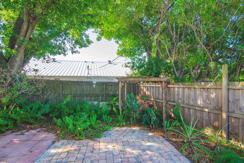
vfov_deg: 72.0
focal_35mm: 16
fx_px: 112
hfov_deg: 95.0
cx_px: 122
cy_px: 82
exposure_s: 1/125
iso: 320
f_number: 5.6
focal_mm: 11
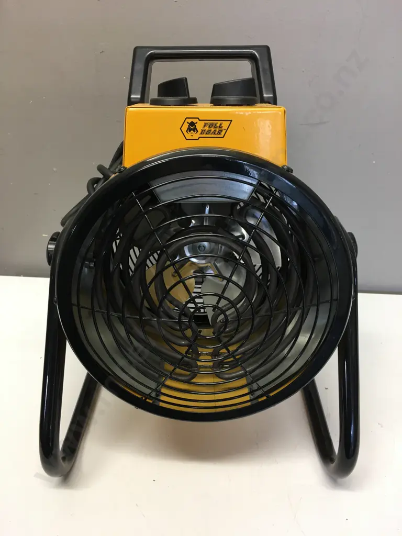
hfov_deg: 48.2
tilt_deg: -31.0
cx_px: 201
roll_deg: -2.4
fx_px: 449
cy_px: 268
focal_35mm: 29
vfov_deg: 61.7
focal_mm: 4.15
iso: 40
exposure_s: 1/17
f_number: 2.2
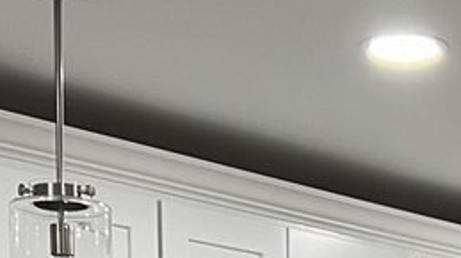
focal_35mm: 146
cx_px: 566
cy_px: 750
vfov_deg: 7.4
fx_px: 1783
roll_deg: +0.0
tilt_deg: -4.0
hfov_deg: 14.2
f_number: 1.5
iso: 80
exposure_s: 1/60
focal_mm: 5.7
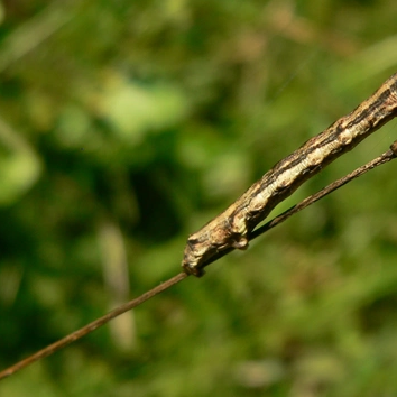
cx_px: 326
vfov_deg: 14.2
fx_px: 1596
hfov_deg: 14.1
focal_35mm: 123
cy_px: 186
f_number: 4
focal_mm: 12.8
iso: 80
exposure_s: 1/500
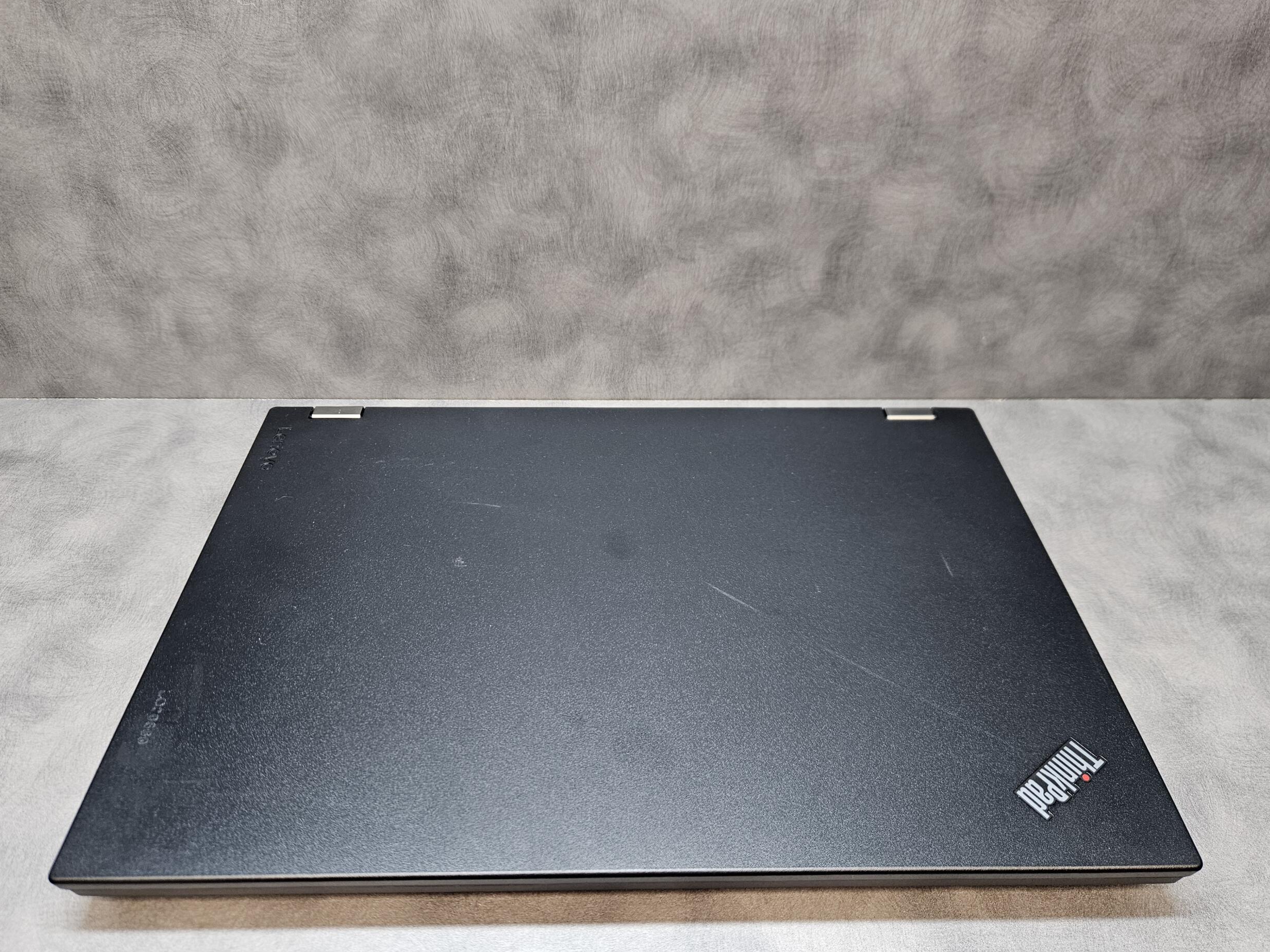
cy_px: 480
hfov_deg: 71.6
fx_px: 881
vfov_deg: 56.8
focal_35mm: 24
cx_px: 644
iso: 250
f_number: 1.8
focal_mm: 5.4
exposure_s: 1/100
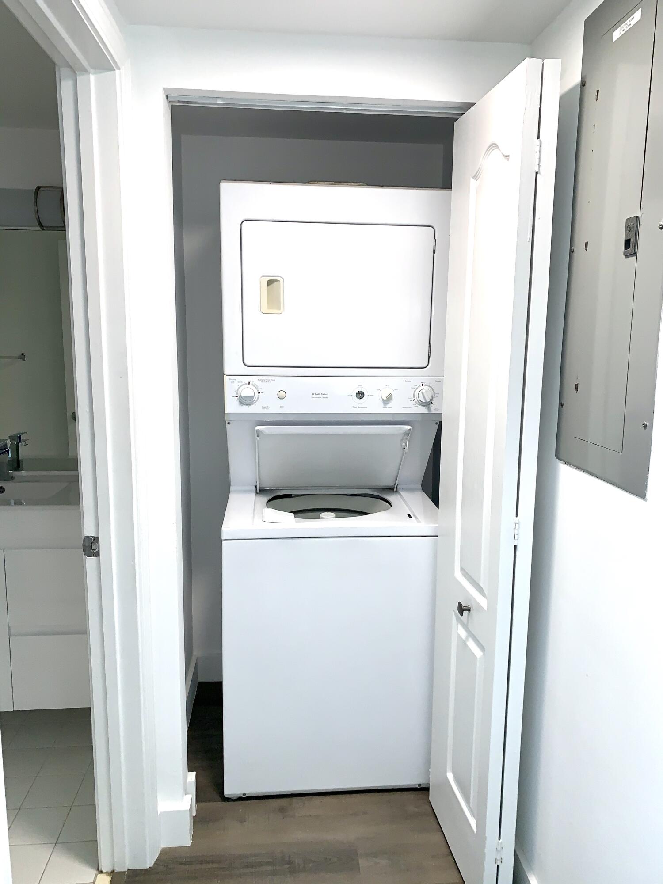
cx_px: 332
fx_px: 664
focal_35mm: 26
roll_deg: -0.9
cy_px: 442
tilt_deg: -8.6
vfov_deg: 67.3
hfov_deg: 53.1
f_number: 1.8
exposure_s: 1/113
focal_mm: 4.25
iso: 64
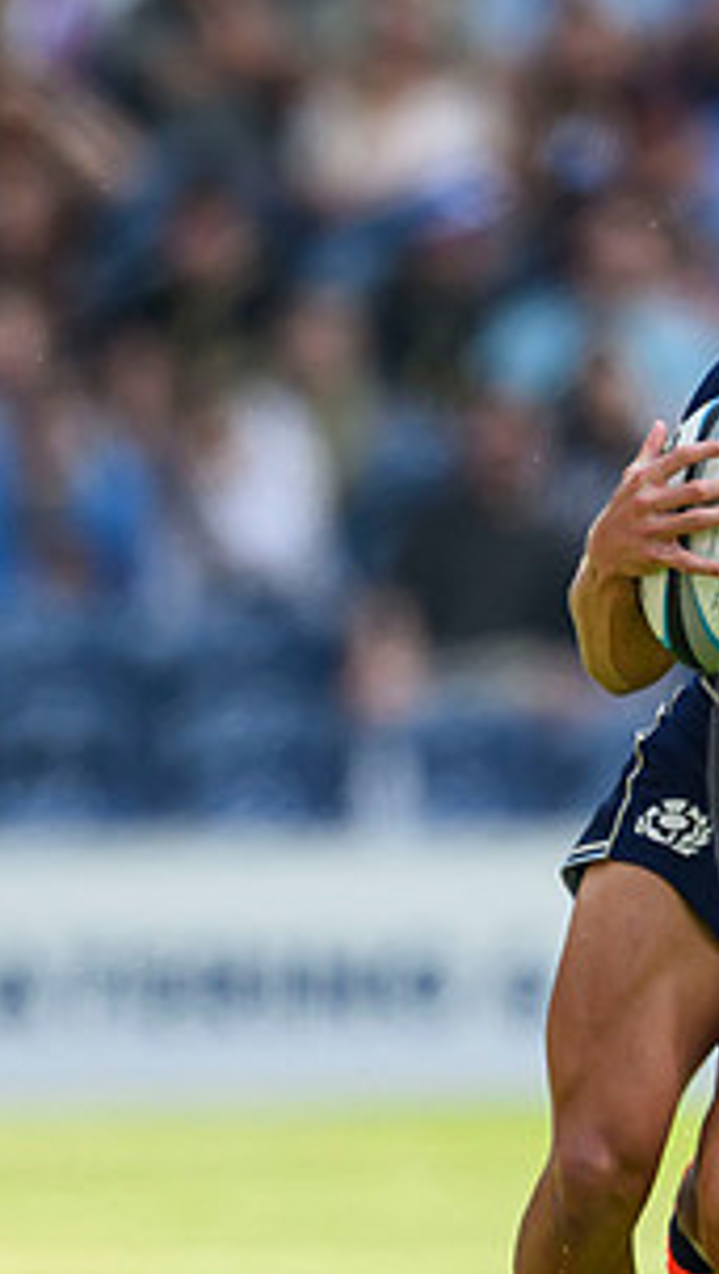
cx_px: 738
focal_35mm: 1893
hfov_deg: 0.6
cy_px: 796
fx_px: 64000
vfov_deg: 1.1
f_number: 4
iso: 500
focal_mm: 560
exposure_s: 1/2000
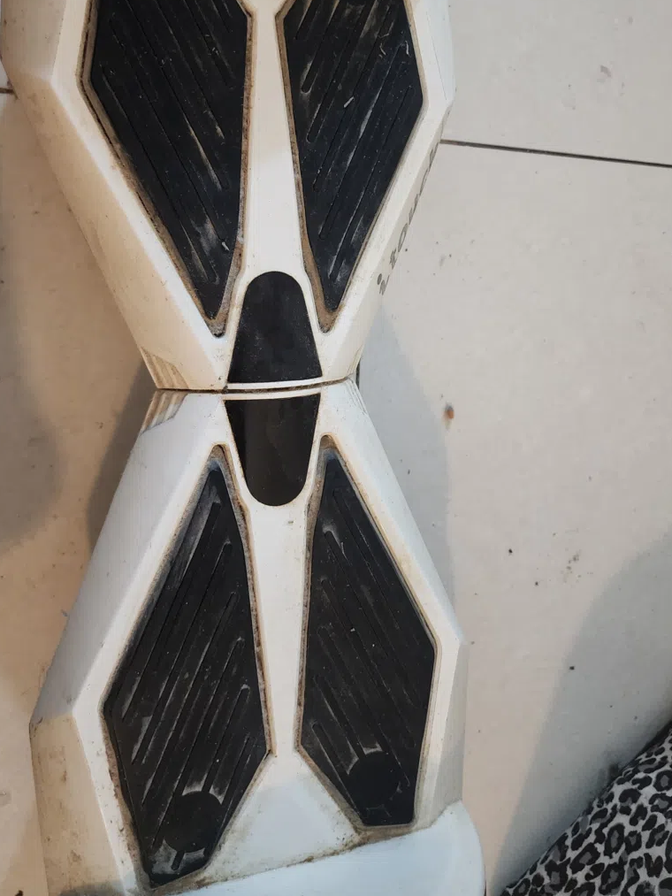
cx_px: 332
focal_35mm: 31
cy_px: 322
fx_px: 802
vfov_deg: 57.4
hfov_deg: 45.4
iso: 640
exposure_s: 1/33.3
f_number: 1.8
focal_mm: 6.4
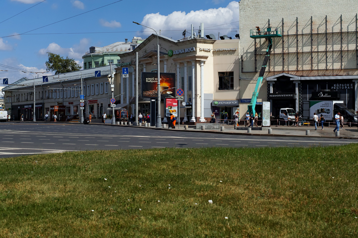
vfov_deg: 20.6
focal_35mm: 66
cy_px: 119
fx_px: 656
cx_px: 179
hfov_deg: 30.5
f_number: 5.6
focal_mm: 50
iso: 100
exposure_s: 1/1000
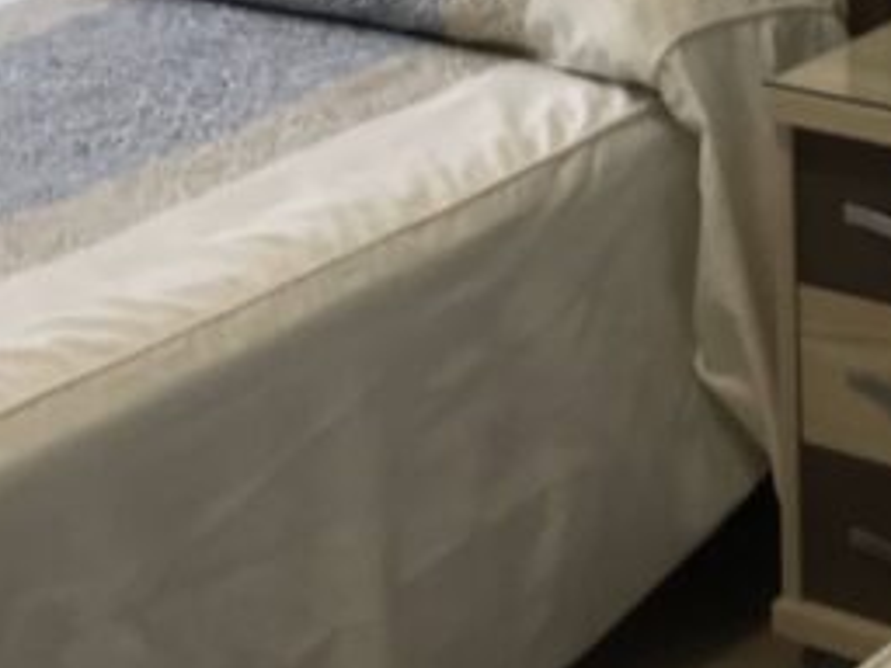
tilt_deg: -5.5
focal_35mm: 112
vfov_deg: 12.3
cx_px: 665
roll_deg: +1.3
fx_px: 2883
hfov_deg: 17.5
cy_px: -470
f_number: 1.8
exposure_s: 1/50
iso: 32
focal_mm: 4
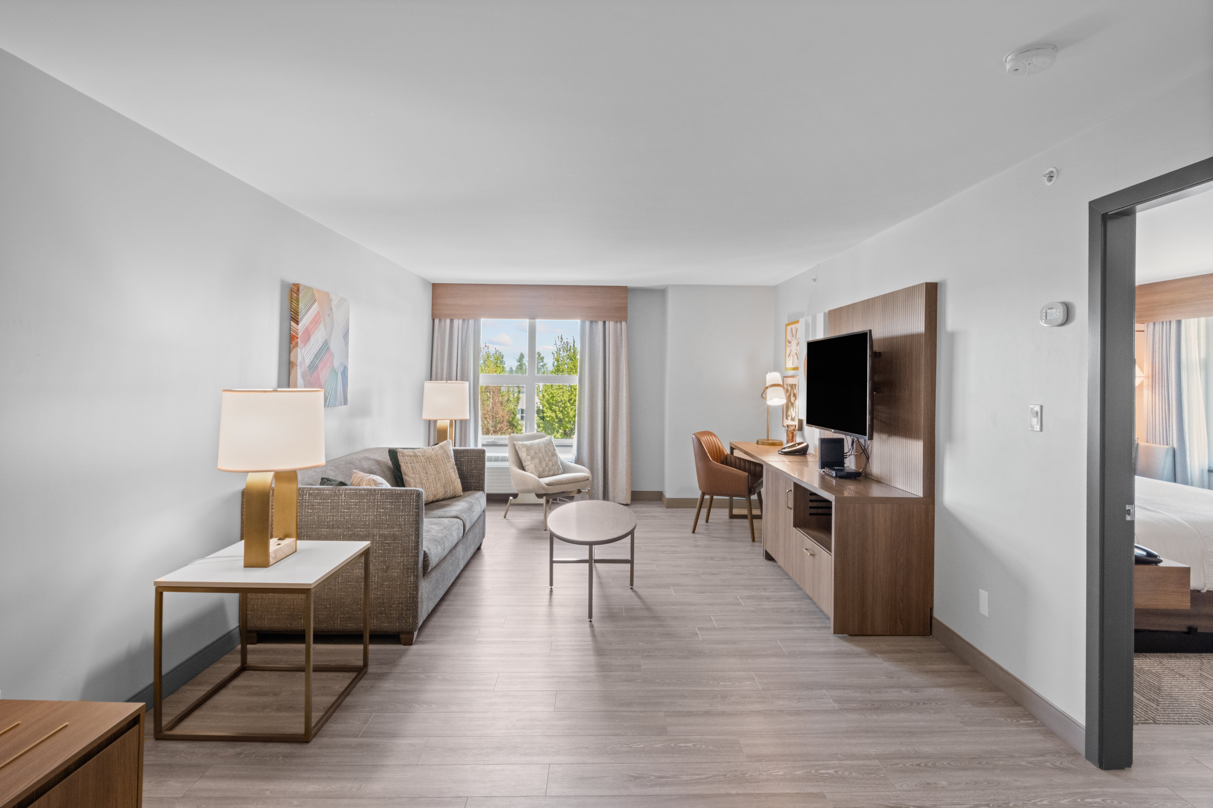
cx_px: 606
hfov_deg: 90.0
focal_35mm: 18
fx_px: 606
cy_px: 404
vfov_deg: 67.4
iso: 500
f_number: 10
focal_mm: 12
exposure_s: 1/4
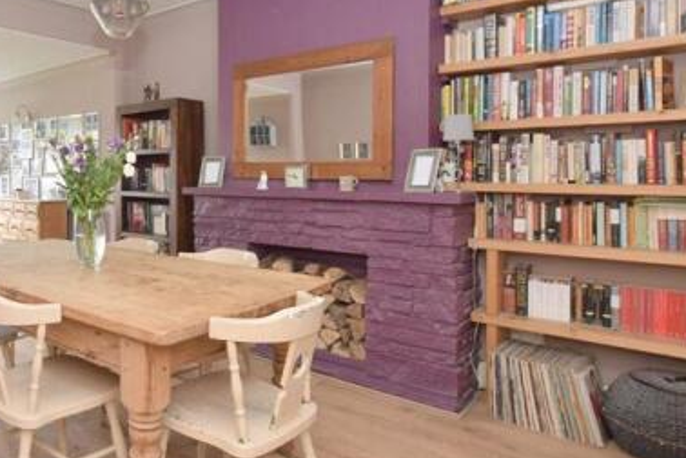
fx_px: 495
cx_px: 167
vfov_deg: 49.2
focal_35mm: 26
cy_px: 177
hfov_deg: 65.0
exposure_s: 1/8
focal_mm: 10
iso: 500
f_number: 7.1
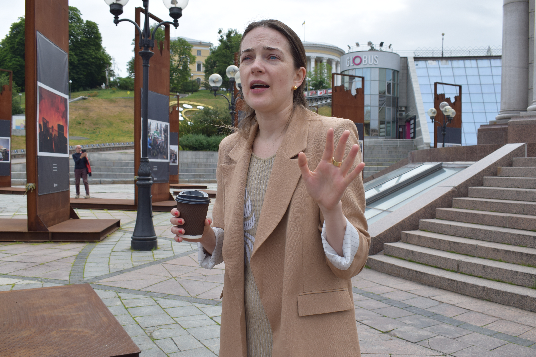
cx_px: 268
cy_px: 178
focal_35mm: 33
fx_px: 491
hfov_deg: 57.2
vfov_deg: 40.0
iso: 200
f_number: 8
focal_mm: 22
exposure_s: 1/400
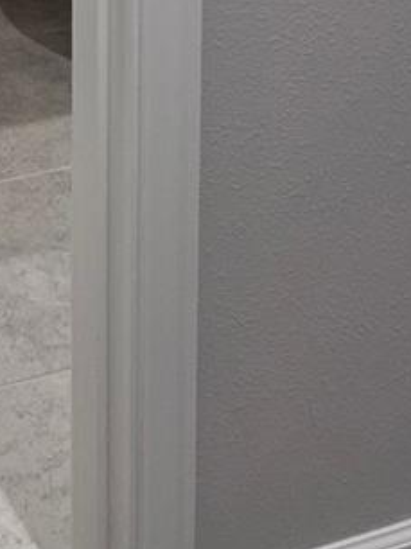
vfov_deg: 16.8
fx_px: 1617
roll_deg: +2.8
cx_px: -210
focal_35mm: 102
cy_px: -362
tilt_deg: -13.1
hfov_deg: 13.6
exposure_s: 1/120
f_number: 1.6
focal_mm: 5.1
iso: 125
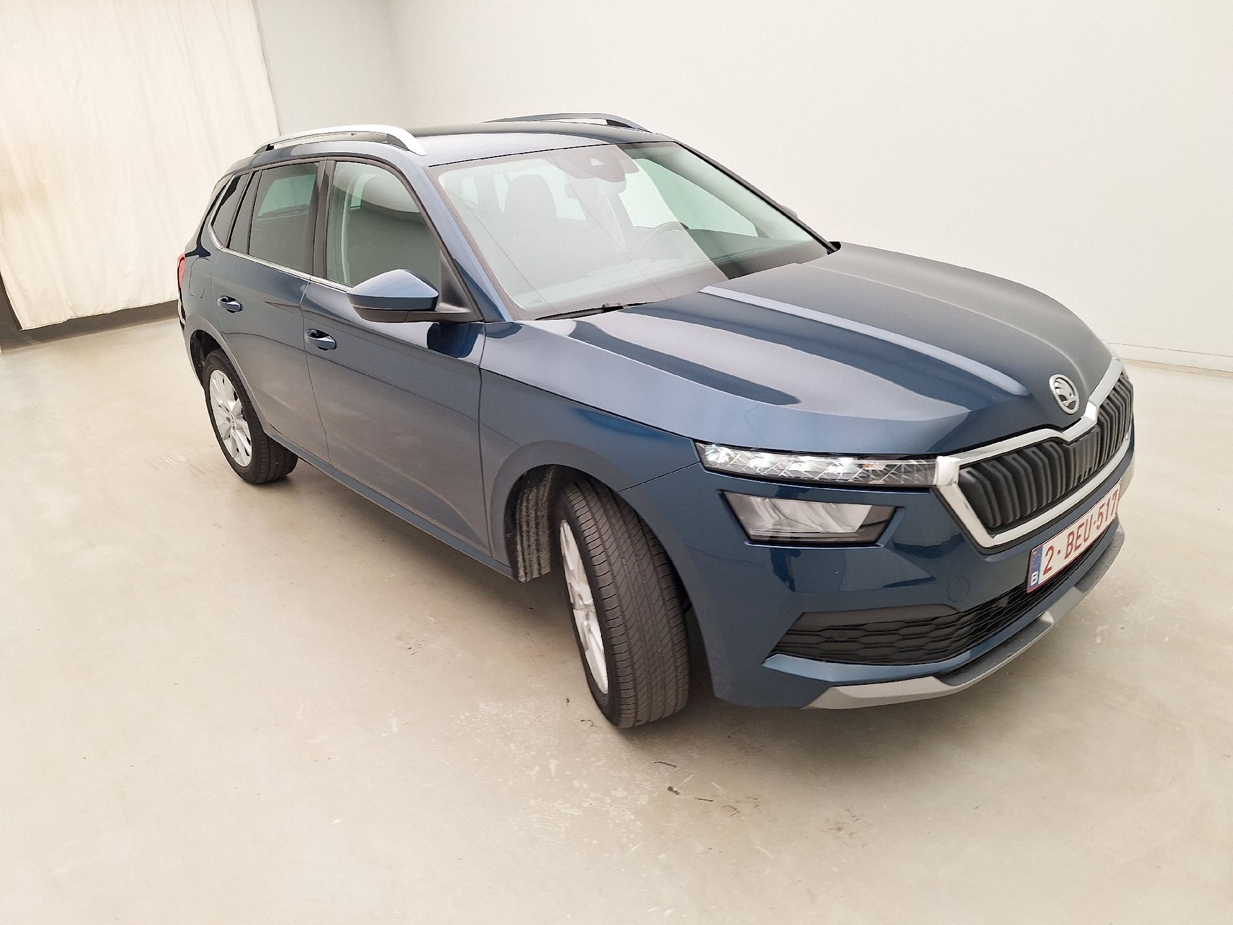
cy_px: 462
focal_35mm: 23
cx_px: 616
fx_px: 819
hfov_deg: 73.9
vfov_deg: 58.9
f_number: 1.8
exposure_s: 1/100
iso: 64
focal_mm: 5.54
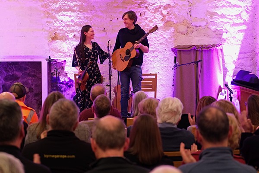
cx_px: 130
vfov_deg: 17.5
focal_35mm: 78
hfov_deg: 26.0
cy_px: 86
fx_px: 561
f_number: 2.8
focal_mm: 52
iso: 2500
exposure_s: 1/70
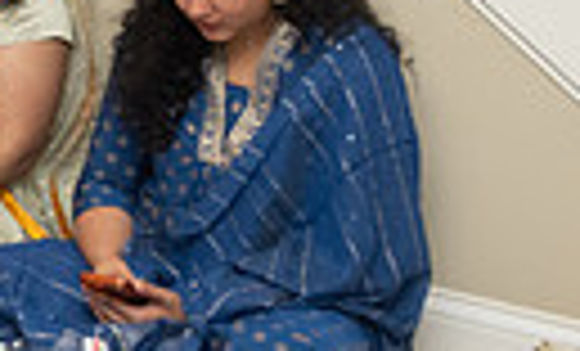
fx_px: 2381
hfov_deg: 12.4
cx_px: -530
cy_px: -49
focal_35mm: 152
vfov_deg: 8.4
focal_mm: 30
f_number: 3.2
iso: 1000
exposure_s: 1/160
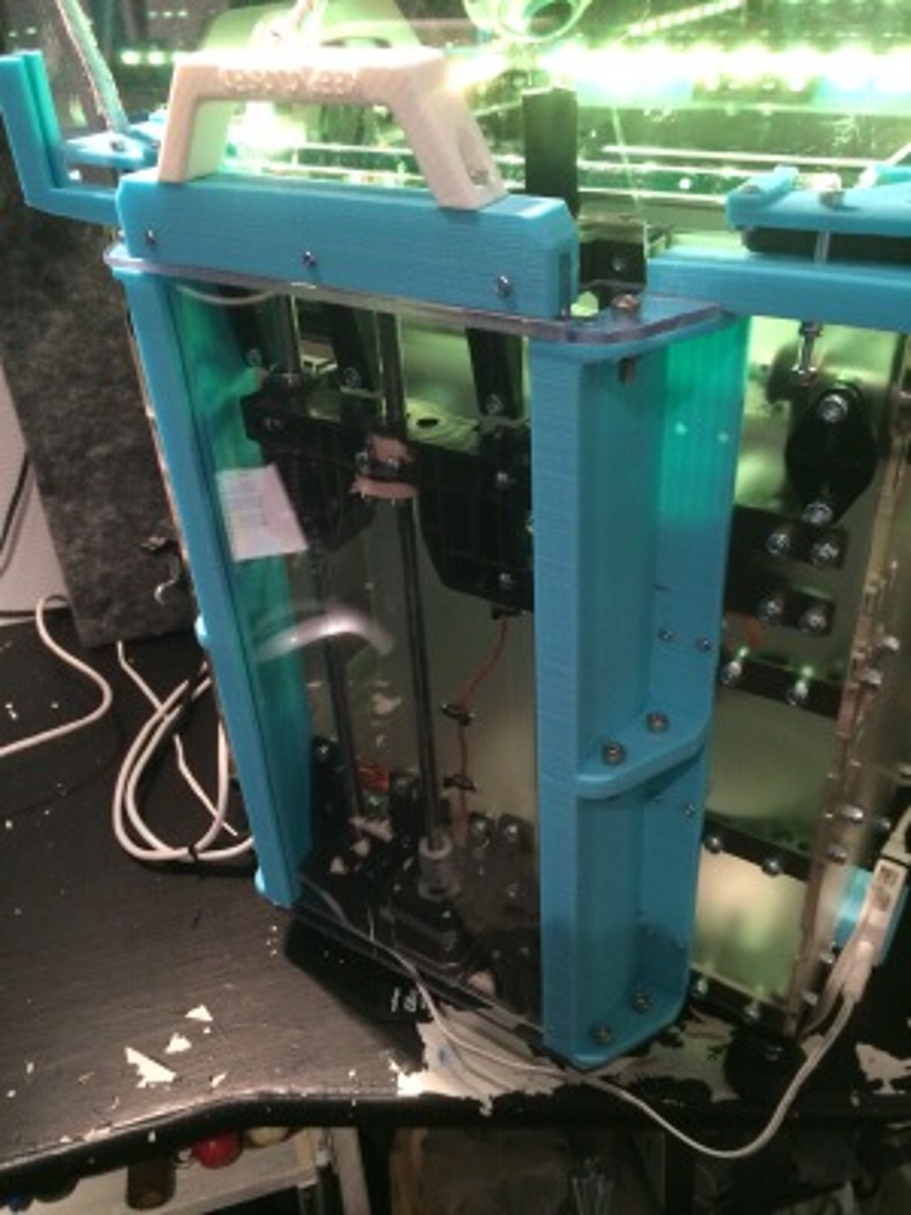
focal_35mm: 29
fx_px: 1018
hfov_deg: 48.2
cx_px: 456
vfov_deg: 61.7
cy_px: 608
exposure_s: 1/20
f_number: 2.2
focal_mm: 4.15
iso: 250
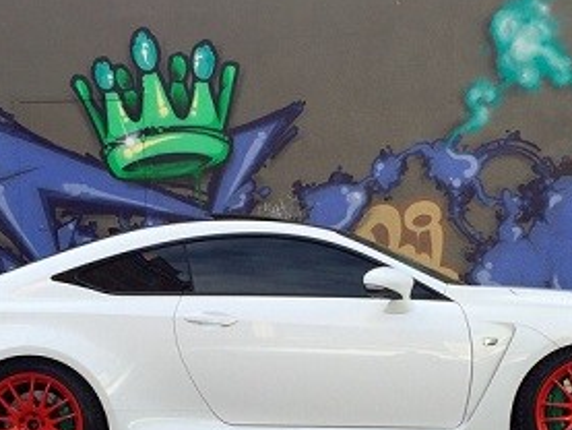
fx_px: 1108
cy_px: 387
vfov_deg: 21.5
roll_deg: +1.7
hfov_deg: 28.9
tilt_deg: -1.3
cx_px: 326
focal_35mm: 67
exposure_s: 1/775
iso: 32
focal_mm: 4.15
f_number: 2.2
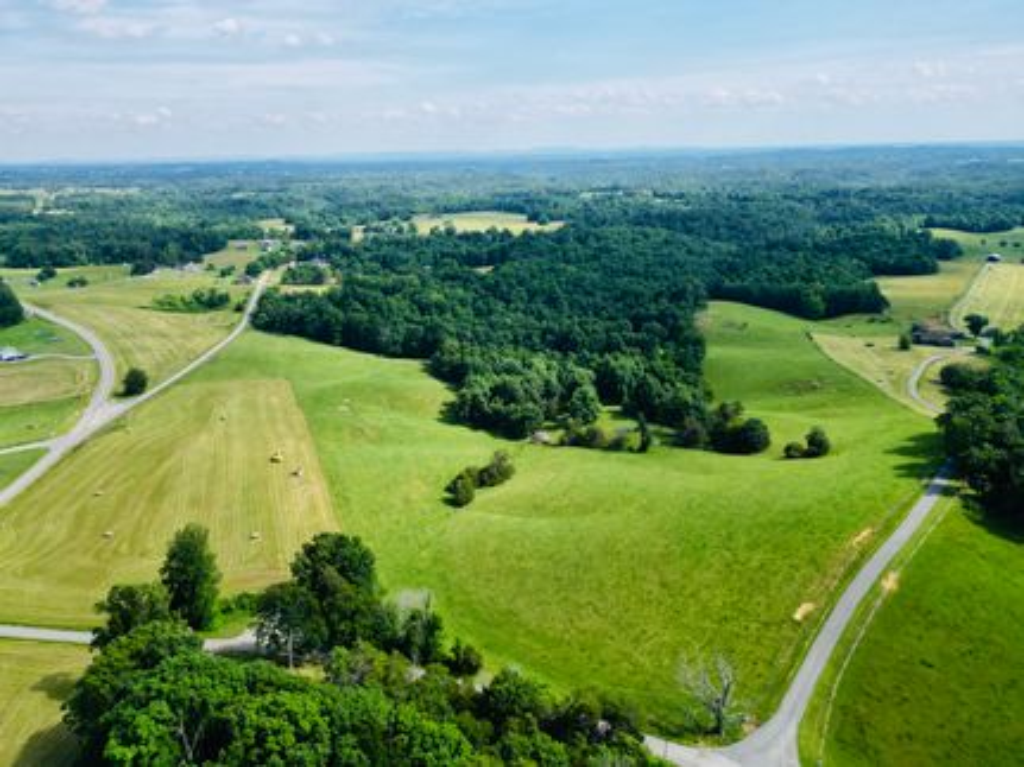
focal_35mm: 24
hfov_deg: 71.6
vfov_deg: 56.8
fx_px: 710
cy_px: 384
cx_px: 512
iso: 110
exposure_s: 1/2500
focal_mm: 6.72
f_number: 1.7
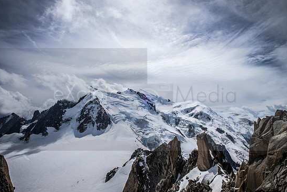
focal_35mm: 16
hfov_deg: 96.7
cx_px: 148
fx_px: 128
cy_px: 99
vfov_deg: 73.8
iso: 200
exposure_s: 1/2200
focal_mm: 10
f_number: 6.4
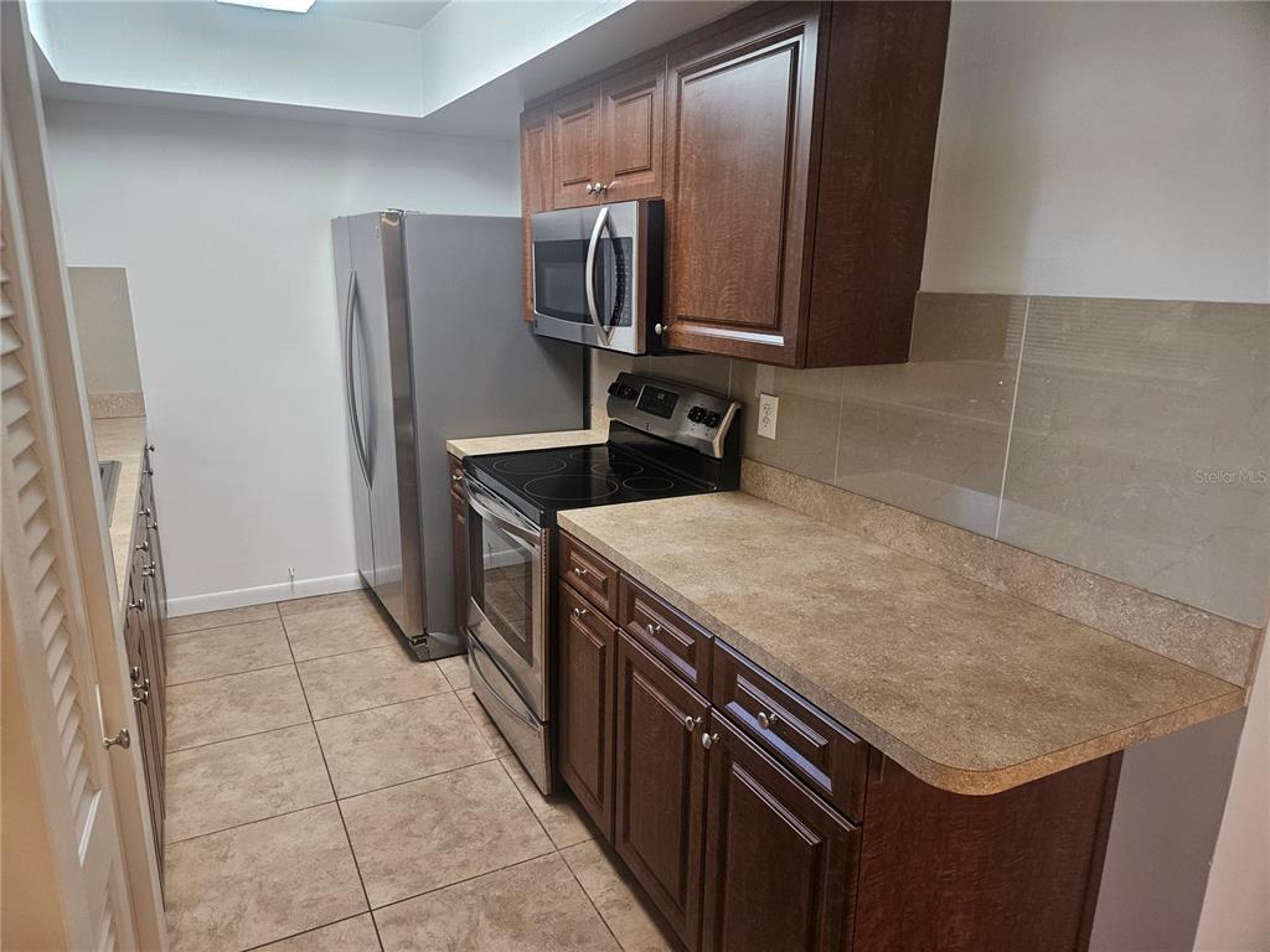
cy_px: 476
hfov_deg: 73.9
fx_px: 844
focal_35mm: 23
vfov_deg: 58.9
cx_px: 635
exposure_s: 1/120
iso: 400
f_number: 1.8
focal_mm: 5.4
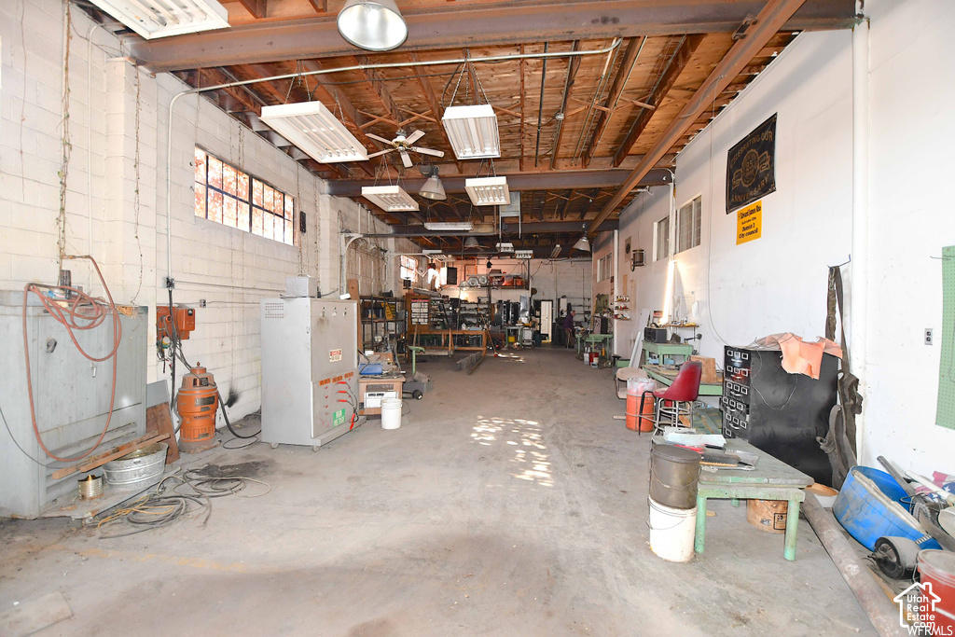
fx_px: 398
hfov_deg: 100.4
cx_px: 478
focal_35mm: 15
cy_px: 318
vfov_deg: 77.3
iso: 1100
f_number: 3.5
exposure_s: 1/60
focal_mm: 10
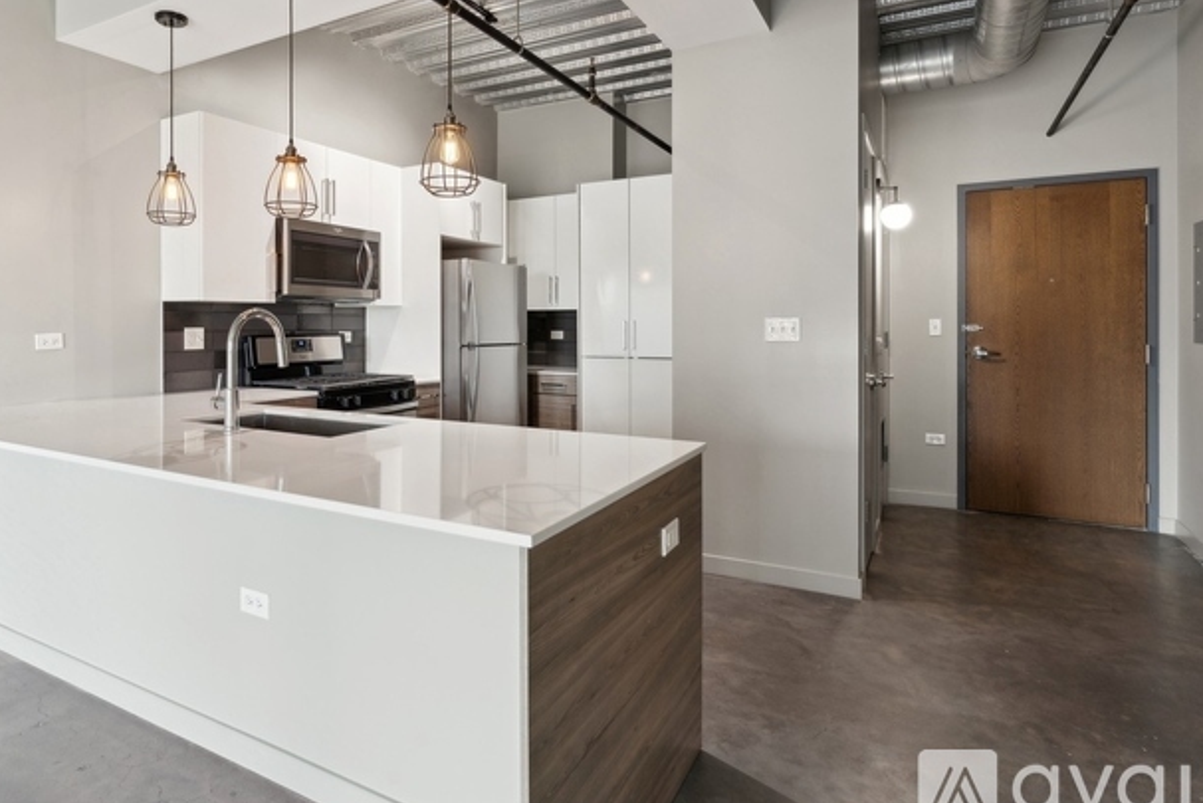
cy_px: 333
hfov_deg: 80.4
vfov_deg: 59.2
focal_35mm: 21
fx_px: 702
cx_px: 495
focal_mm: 17
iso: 320
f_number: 8
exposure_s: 1/13
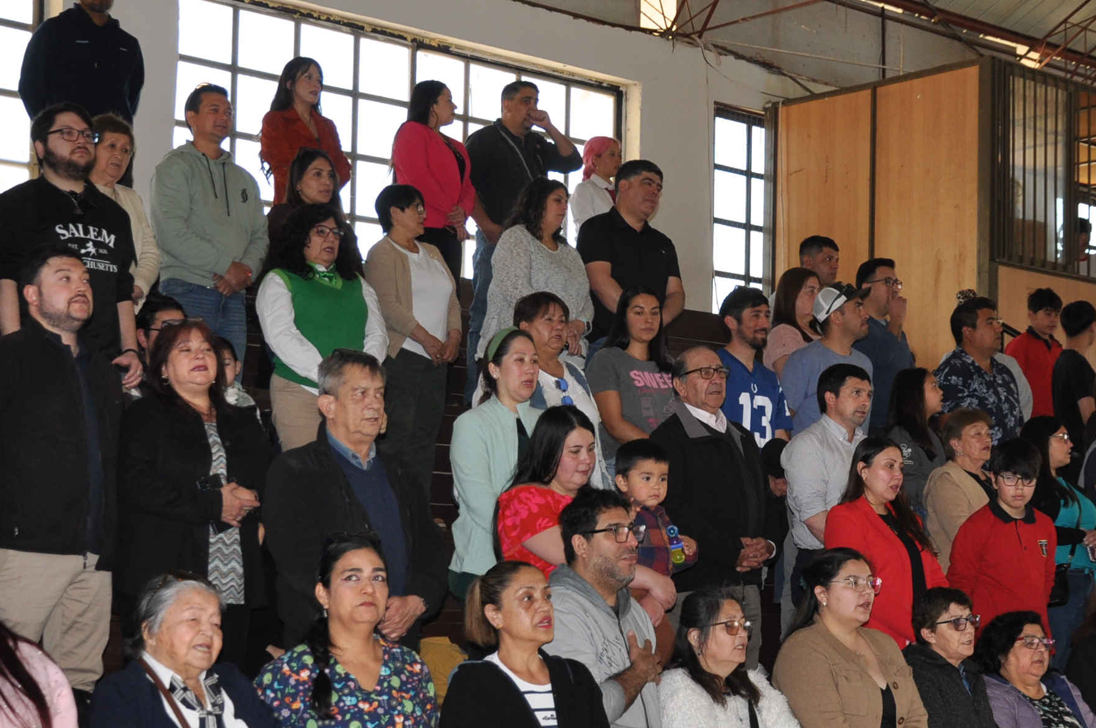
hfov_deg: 29.7
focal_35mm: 68
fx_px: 2065
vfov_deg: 19.9
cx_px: 624
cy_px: 481
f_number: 4
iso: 400
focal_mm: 25
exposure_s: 1/125
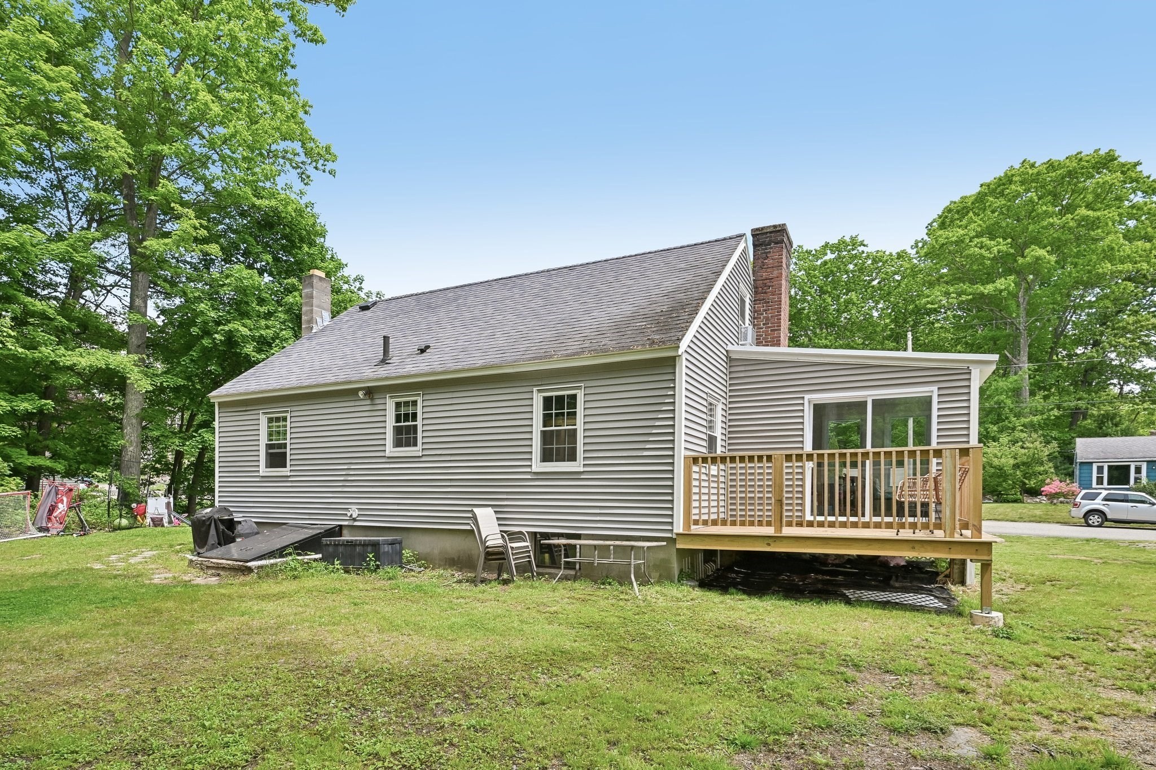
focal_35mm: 18
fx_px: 578
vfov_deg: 67.4
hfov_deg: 90.0
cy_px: 385
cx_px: 578
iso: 400
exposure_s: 1/500
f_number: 8
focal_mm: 18
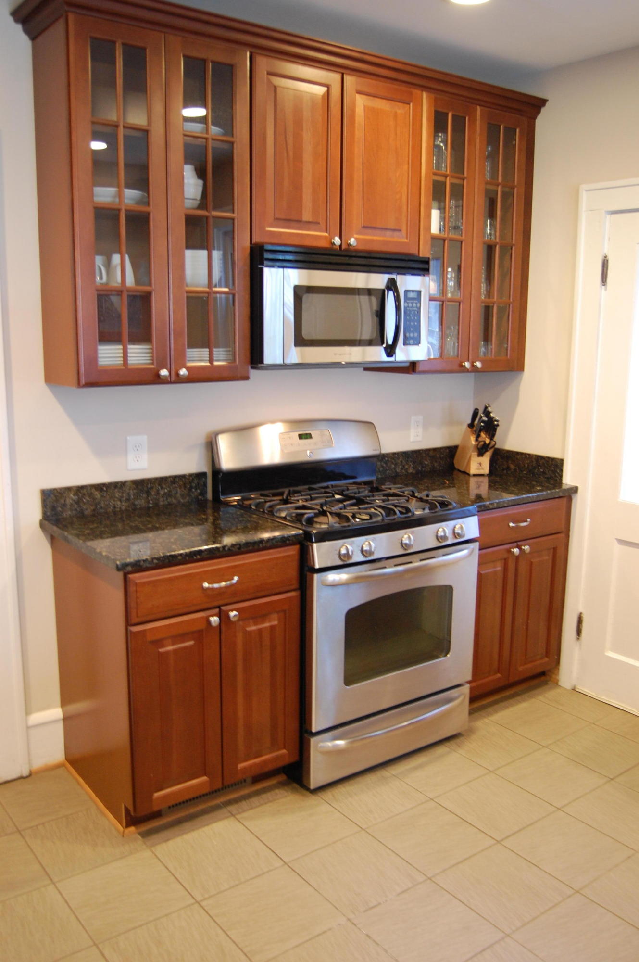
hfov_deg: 39.9
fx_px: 881
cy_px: 481
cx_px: 320
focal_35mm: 33
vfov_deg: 57.3
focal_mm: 22
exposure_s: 1/15
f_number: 3.8
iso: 800
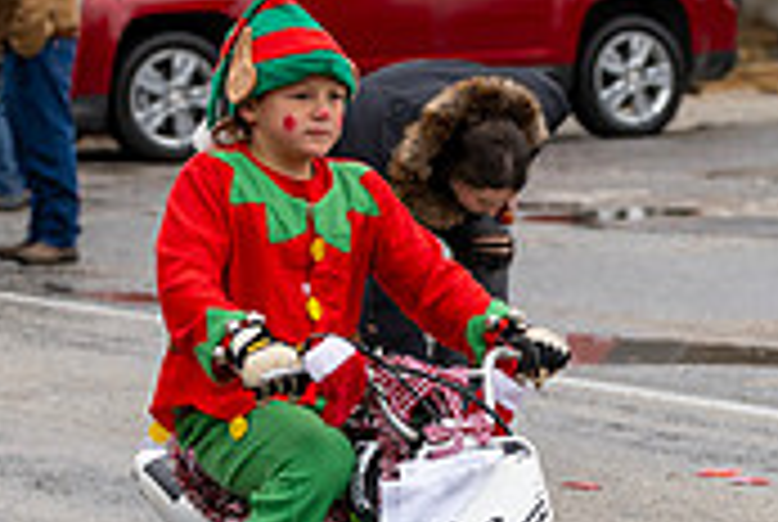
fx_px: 4416
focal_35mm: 204
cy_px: 326
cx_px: 355
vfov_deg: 6.8
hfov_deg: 10.1
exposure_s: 1/640
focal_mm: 61
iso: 250
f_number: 2.8
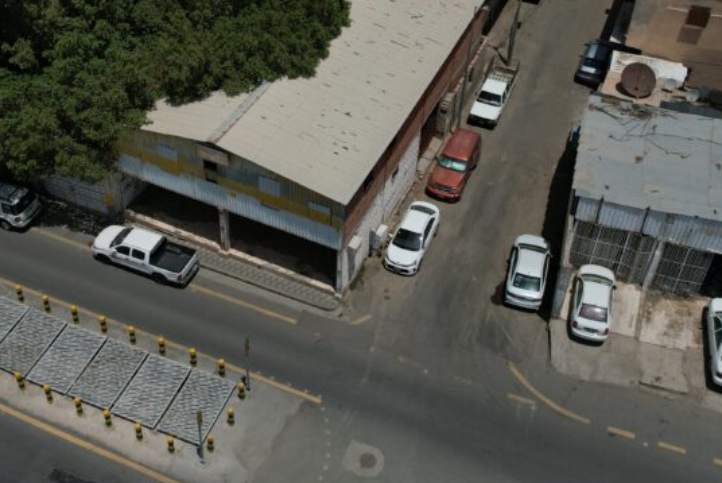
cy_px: 134
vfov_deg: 31.5
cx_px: 308
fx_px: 843
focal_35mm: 42
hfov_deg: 46.2
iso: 110
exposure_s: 1/8000
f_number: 2.8
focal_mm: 8.38
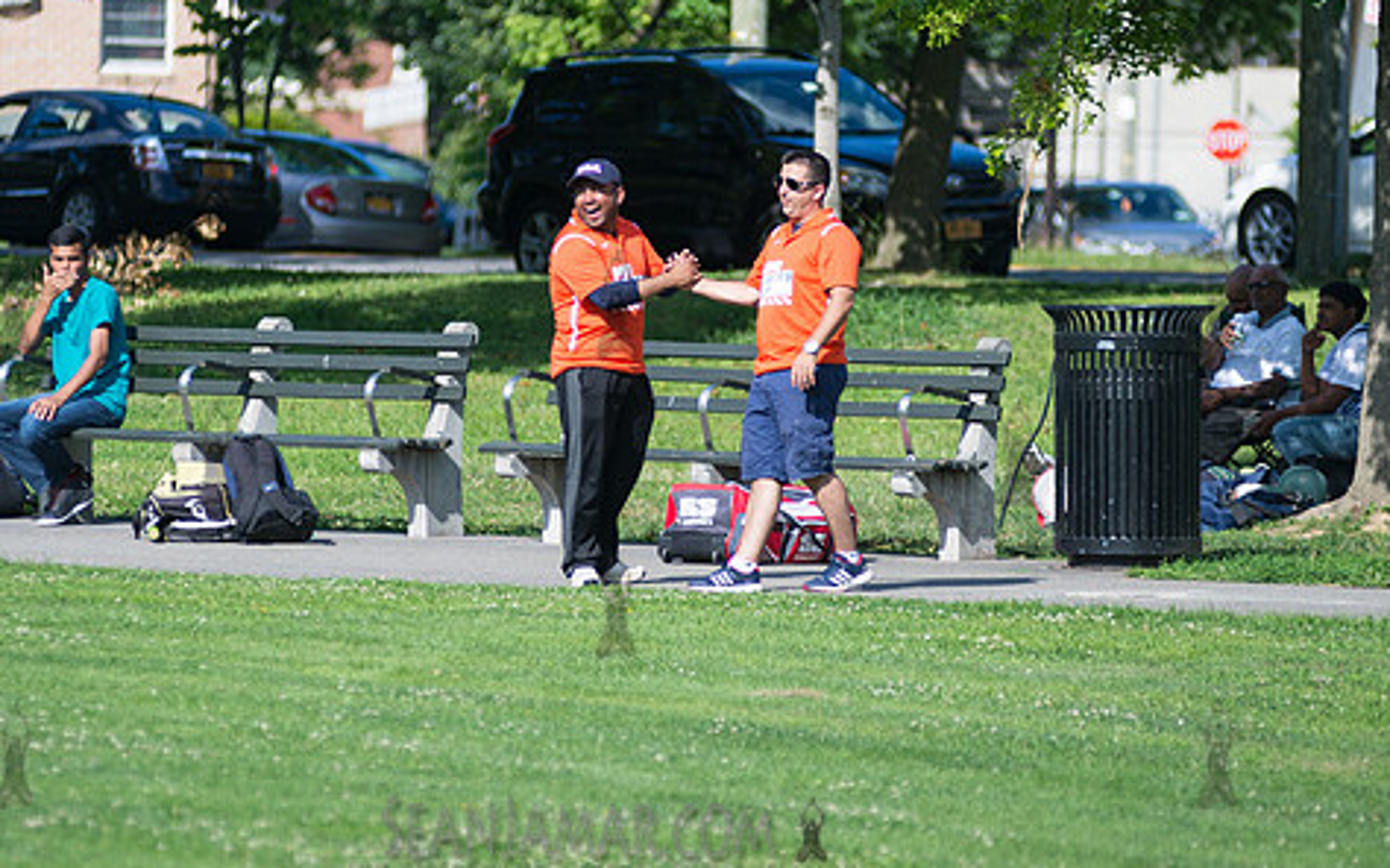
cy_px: 343
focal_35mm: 304
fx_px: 11513
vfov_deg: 4.3
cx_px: 654
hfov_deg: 6.9
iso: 200
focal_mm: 185
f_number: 2.8
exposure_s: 1/2500
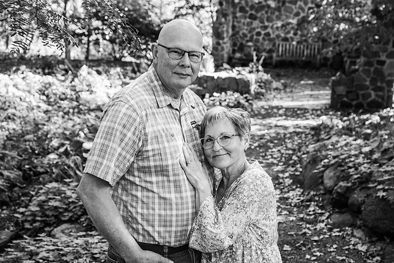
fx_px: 566
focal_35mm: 52
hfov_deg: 38.3
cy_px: 140
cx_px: 220
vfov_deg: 26.1
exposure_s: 1/250
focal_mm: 46
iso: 500
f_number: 4.5
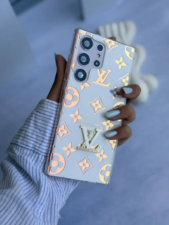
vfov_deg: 39.7
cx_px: 84
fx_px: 312
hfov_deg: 30.3
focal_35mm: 48
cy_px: 112
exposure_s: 1/1754
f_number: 1.78
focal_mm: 6.76
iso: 64
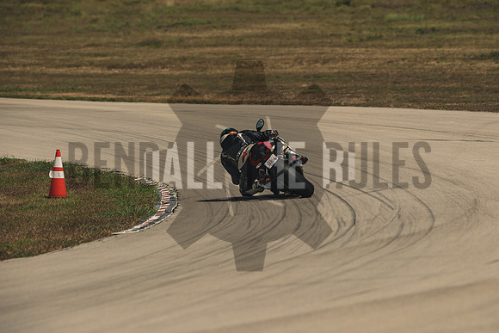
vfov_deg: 3.3
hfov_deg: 4.9
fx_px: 5823
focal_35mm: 420
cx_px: 250
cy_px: 166
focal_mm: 280
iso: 160
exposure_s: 1/1600
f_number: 4.5
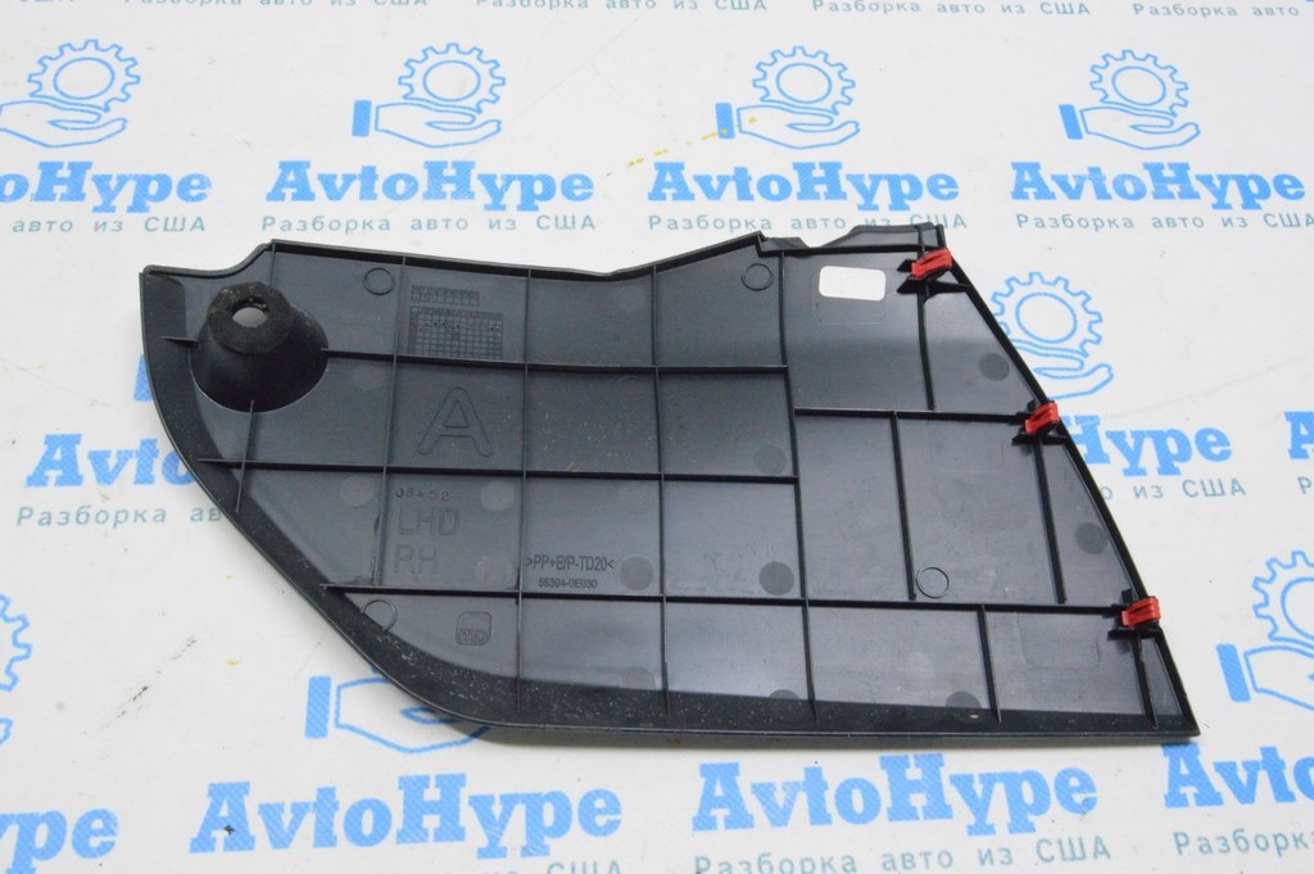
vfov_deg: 36.8
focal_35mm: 36
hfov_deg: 53.2
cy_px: 437
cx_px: 657
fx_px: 1313
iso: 6400
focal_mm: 24
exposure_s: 1/20
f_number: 20
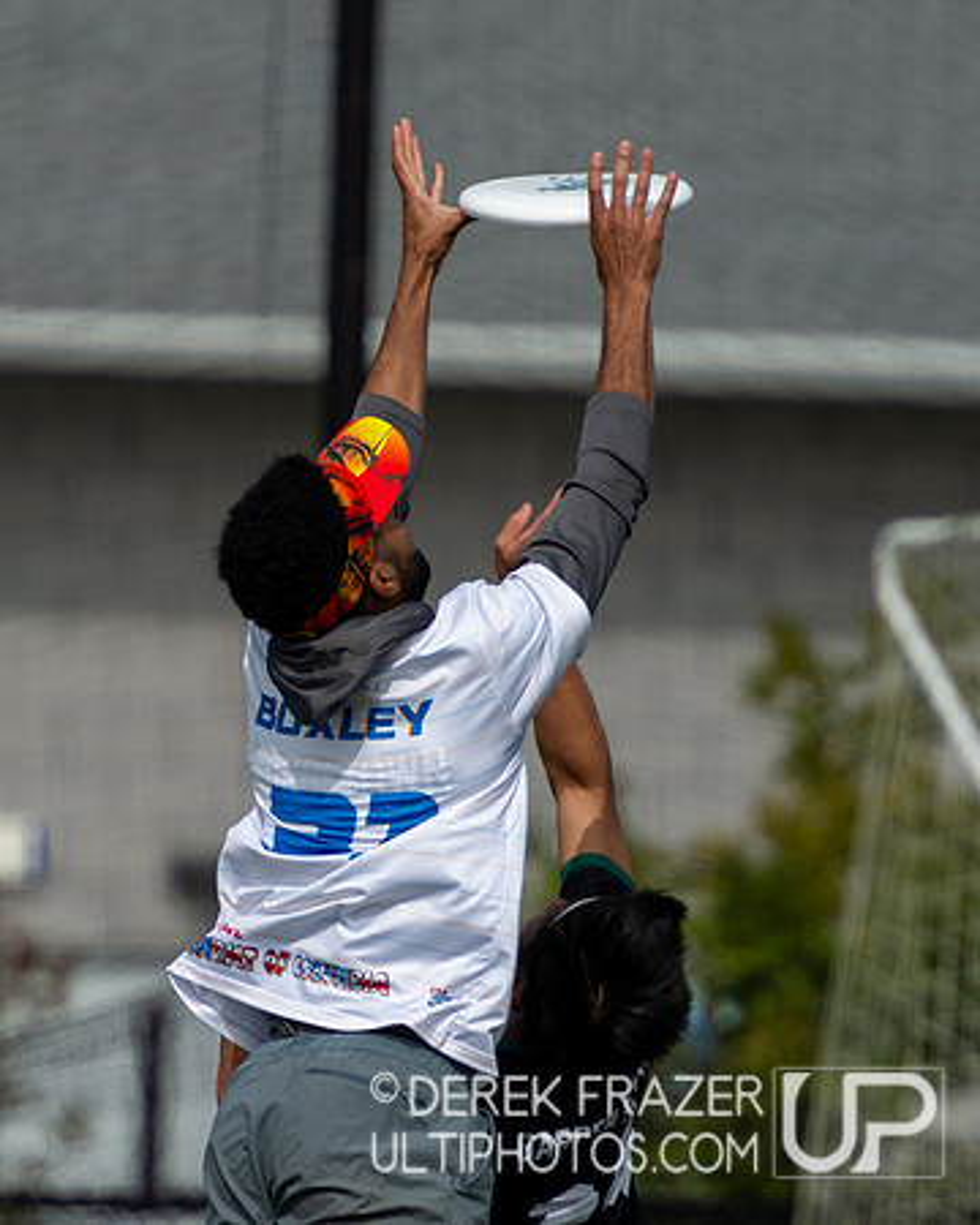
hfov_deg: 1.8
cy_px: 608
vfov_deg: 2.2
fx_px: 31803
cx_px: 265
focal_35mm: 877
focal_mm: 400
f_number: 5.6
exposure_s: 1/2500
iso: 250
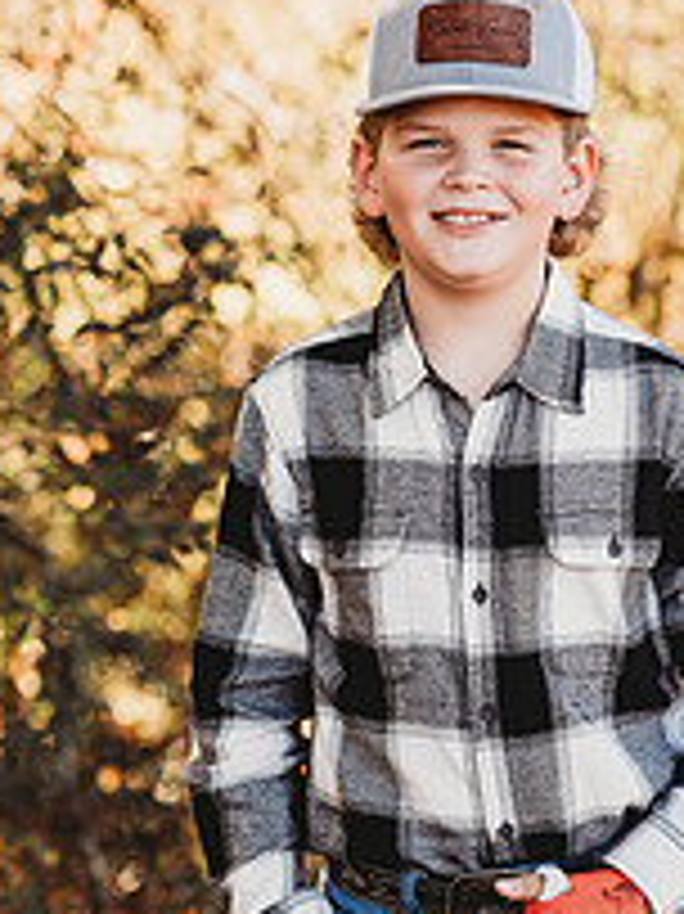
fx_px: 4774
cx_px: 454
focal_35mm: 181
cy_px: 158
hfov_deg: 8.2
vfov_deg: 10.9
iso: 160
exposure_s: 1/250
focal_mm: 85
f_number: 2.8
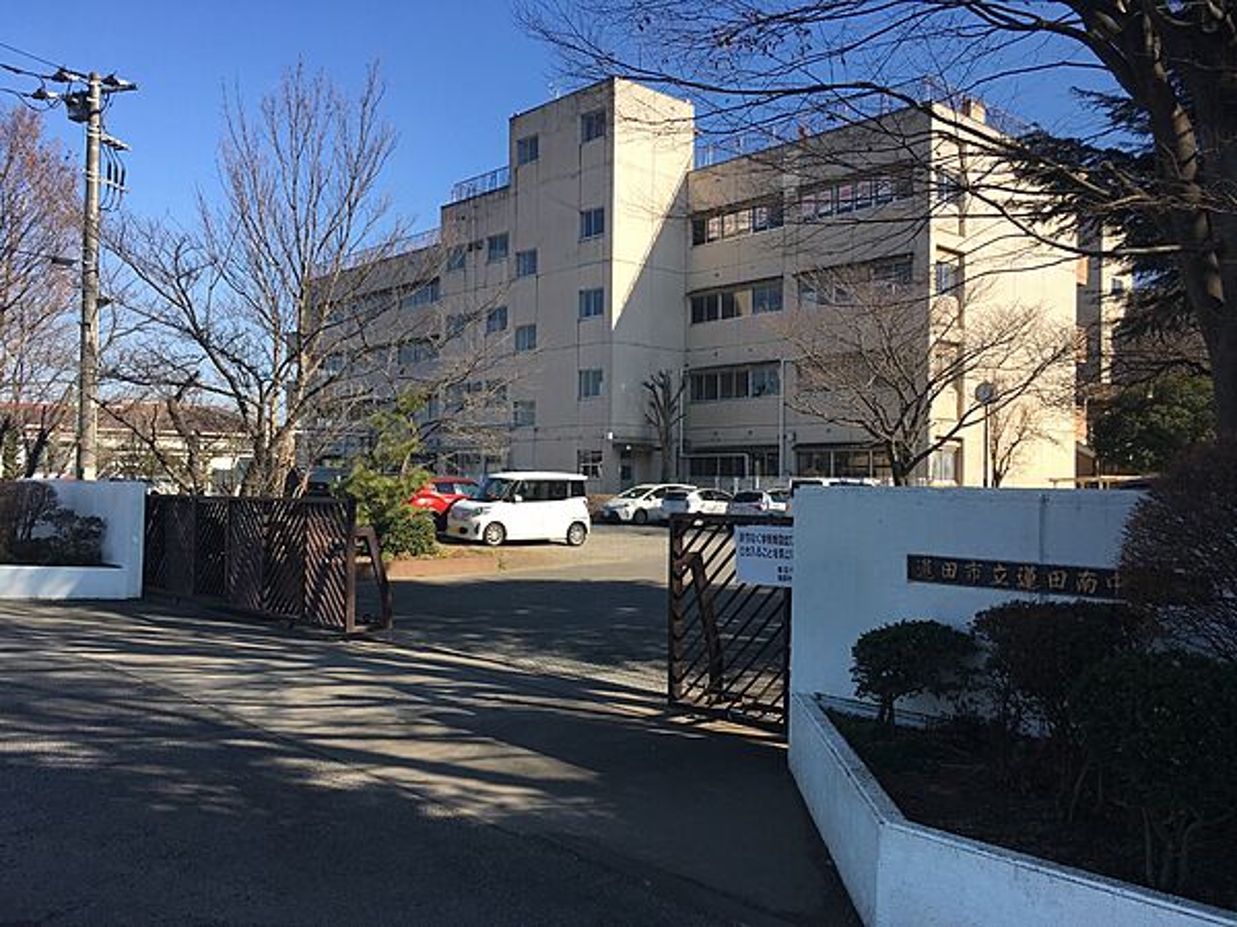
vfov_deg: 48.2
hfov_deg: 61.7
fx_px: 1036
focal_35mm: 29
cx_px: 618
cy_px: 464
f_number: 2.2
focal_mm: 4.15
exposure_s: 1/1148
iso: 25
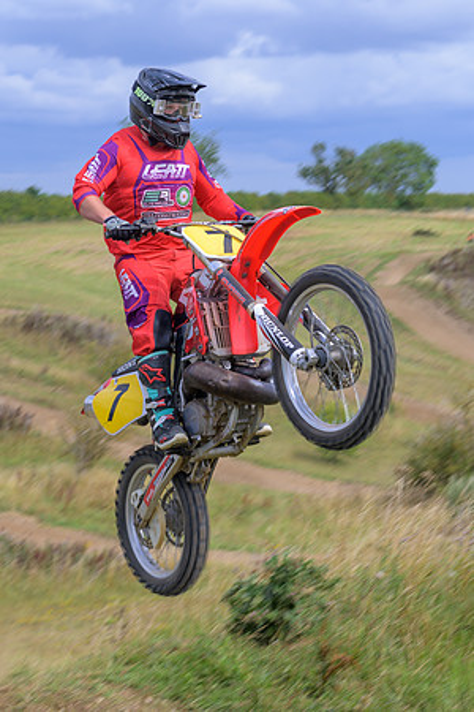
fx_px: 1648
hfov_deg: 16.3
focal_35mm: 83
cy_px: 399
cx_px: 137
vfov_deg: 24.3
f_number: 4
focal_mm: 48
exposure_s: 1/320
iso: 50
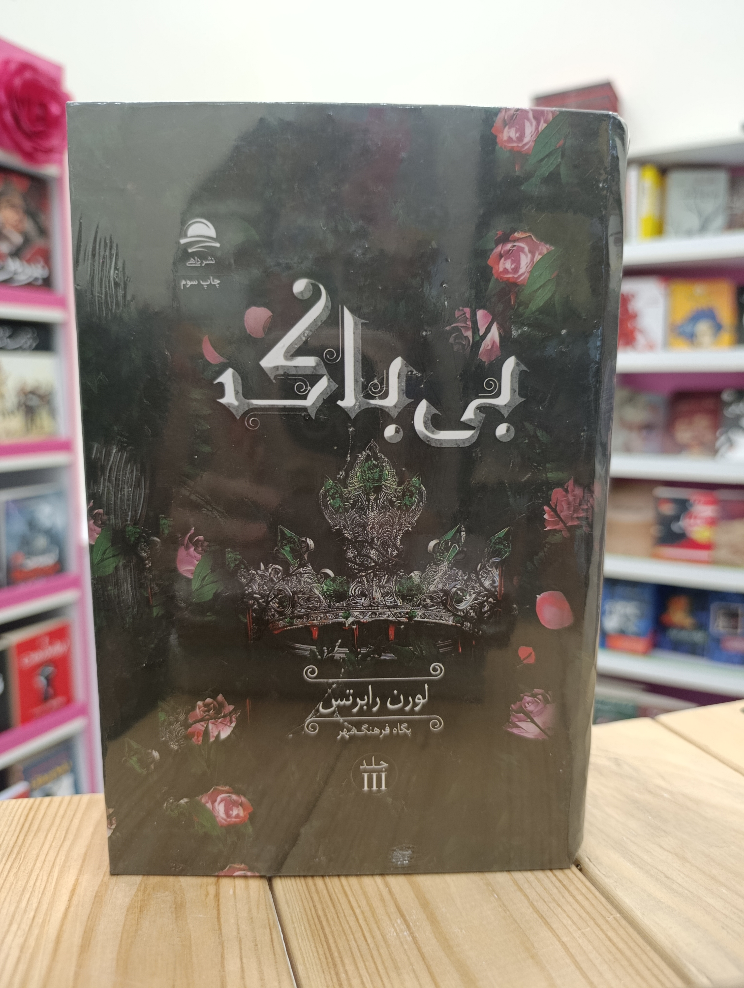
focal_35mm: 23
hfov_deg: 59.0
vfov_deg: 73.8
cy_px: 494
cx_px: 372
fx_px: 657
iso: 1197
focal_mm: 6.11
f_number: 1.65
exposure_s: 1/100
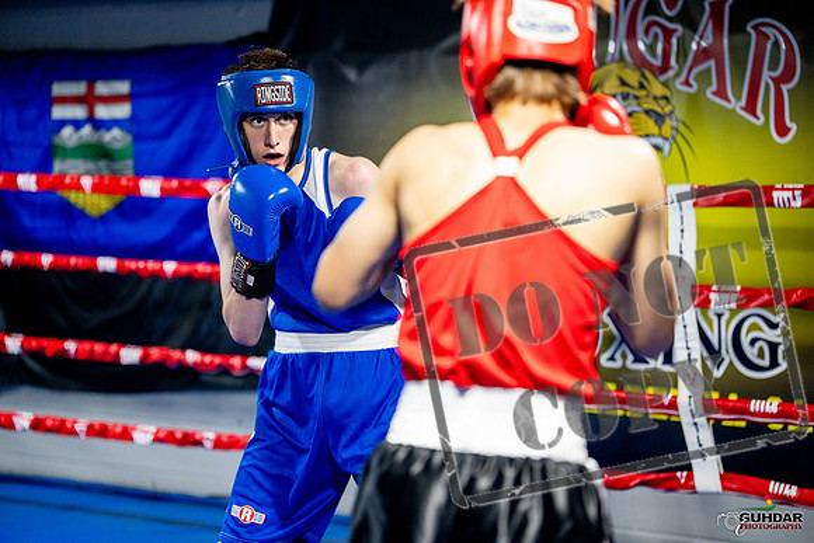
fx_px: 1945
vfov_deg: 15.9
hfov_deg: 23.6
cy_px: 272
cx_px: 407
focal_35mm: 86
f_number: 2
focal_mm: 86
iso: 4000
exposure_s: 1/1000
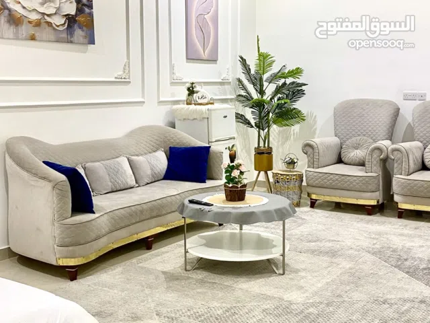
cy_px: 162
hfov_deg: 67.3
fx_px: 323
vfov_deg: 53.1
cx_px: 215
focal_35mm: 26
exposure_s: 1/50
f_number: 1.8
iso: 64
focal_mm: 4.25
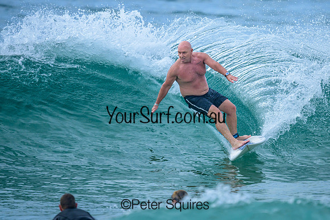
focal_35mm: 1073
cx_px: 190
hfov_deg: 1.9
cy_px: 81
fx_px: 9838
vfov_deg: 1.3
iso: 450
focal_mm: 800
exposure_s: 1/3200
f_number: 6.3
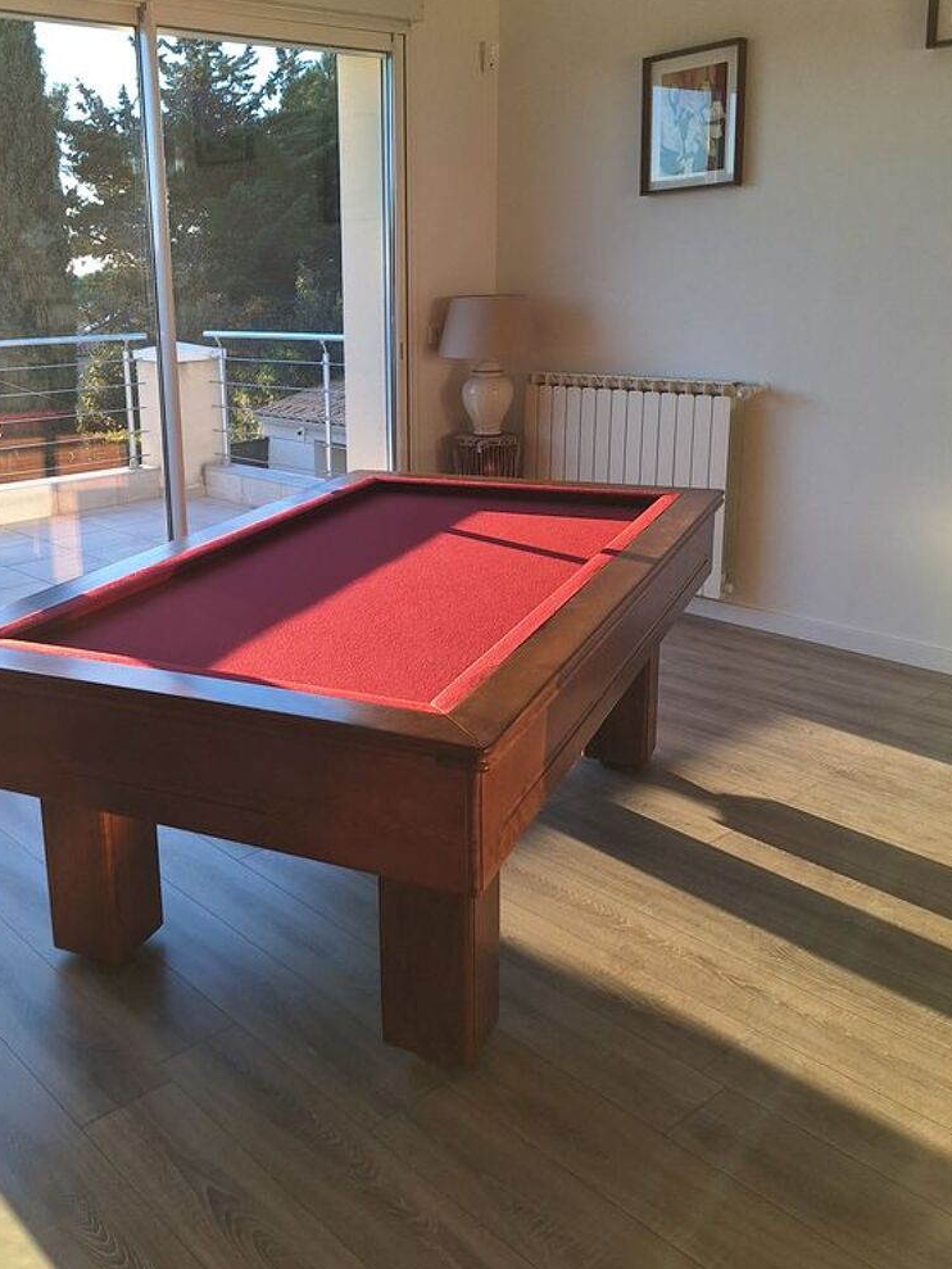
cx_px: 319
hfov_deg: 44.8
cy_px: 528
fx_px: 1136
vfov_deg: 58.0
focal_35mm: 31
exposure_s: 1/212
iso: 40
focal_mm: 5.54
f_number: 1.8
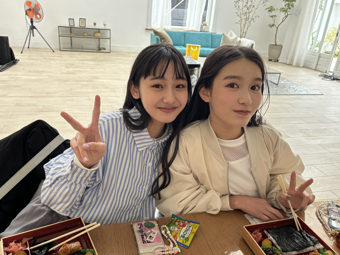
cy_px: 128
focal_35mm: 29
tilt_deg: -22.5
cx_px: 169
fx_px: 285
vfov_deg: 48.2
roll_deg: -6.1
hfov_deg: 61.7
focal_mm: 5.96
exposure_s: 1/121
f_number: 1.6
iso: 125
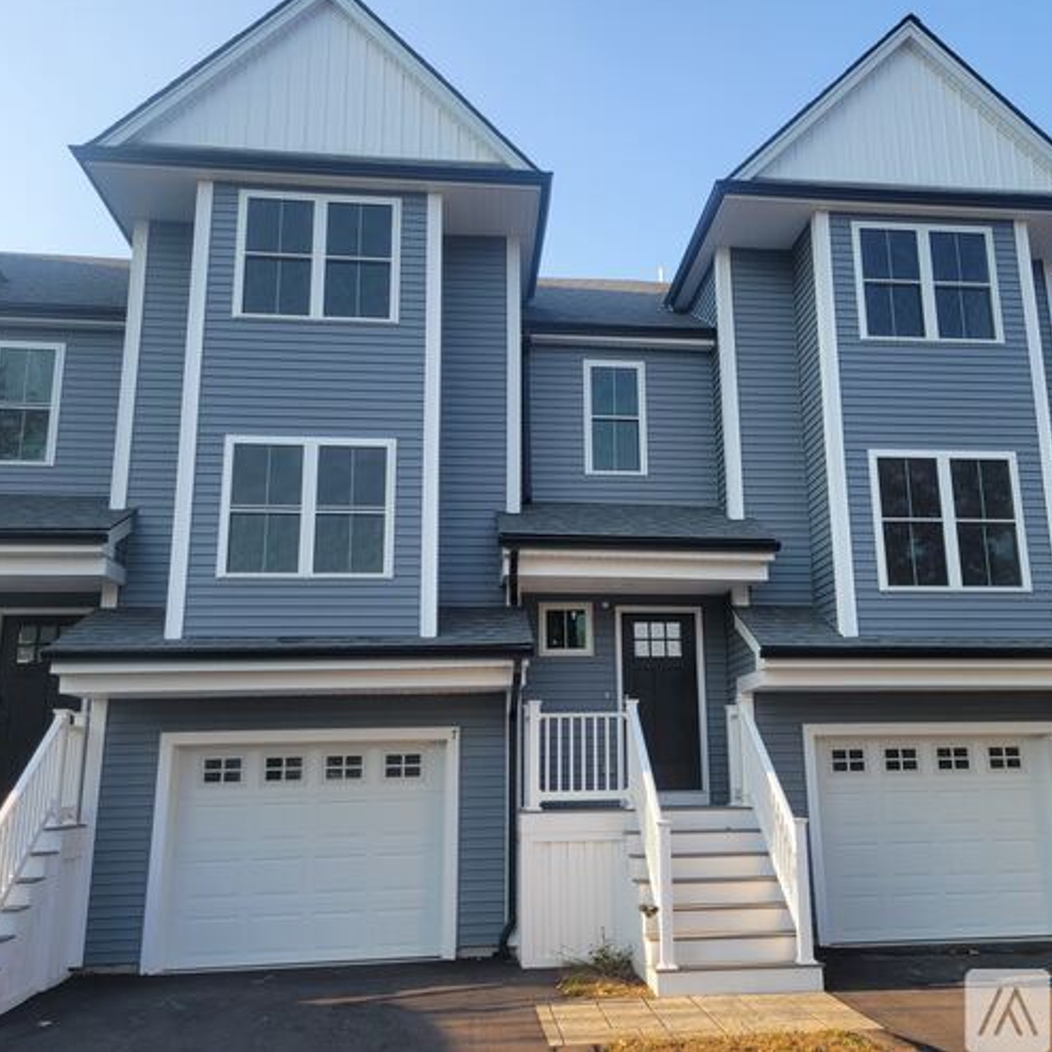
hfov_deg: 52.4
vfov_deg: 52.5
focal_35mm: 31
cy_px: 522
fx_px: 1066
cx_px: 599
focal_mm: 5.4
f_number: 1.8
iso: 40
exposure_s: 1/562
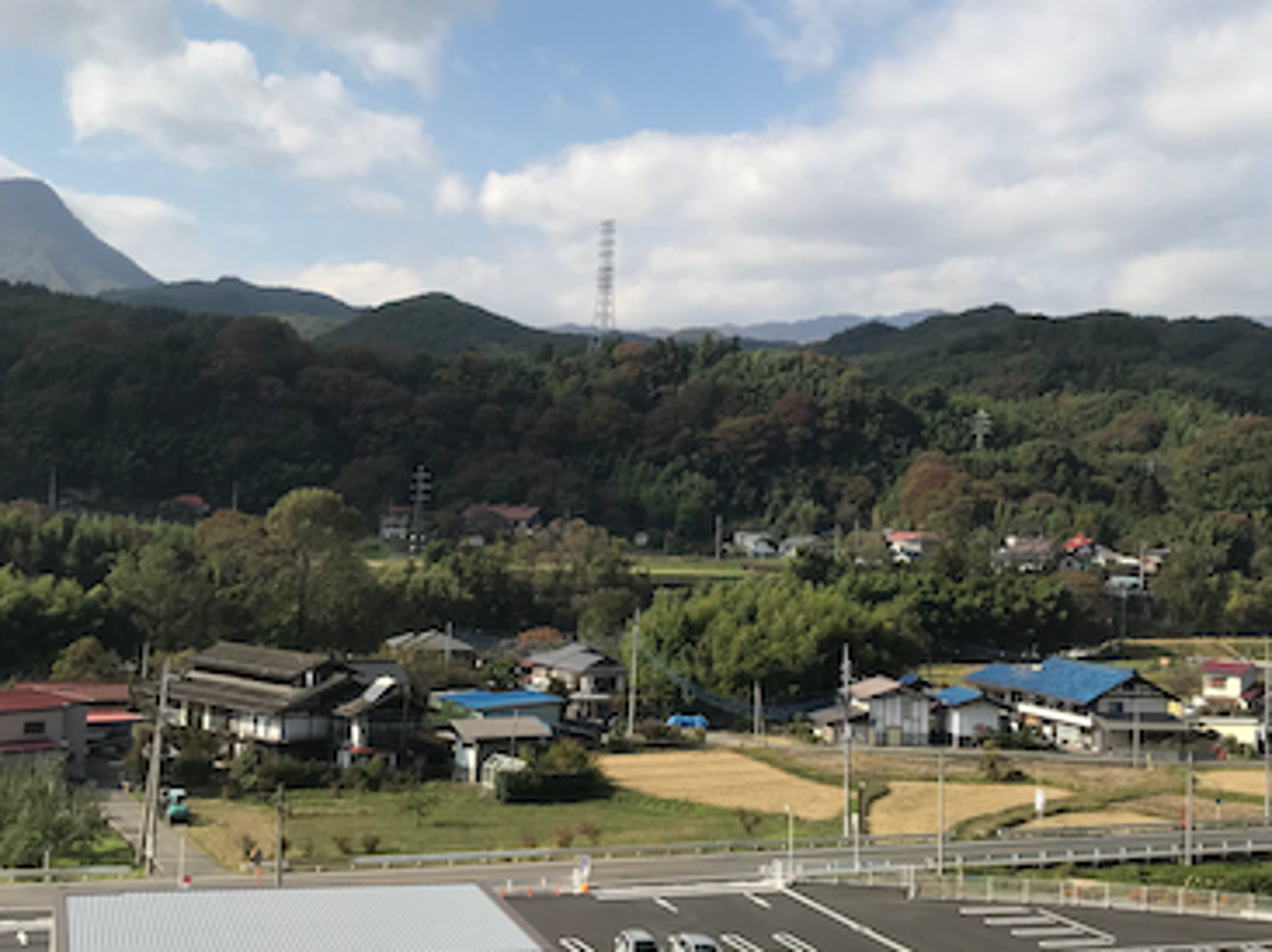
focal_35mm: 49
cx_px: 619
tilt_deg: +3.4
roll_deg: -0.4
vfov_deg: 29.6
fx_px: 1799
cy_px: 431
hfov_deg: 38.9
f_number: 1.8
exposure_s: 1/2083
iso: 20
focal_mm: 3.99
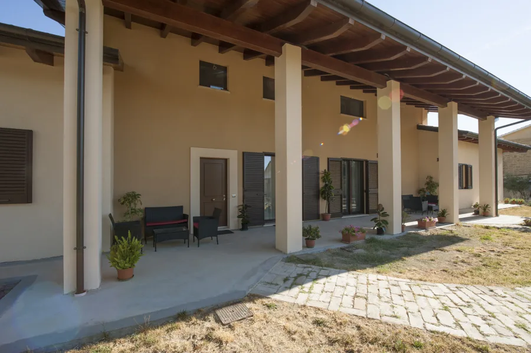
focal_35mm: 16
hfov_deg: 96.8
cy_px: 176
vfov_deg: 73.7
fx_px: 236
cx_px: 266
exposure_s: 1/125
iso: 200
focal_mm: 16
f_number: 13
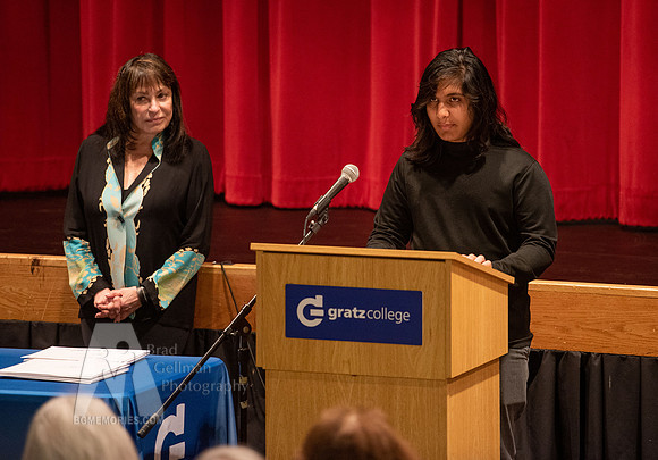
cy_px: 191
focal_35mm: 223
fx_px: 4134
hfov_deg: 9.1
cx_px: 358
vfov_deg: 6.4
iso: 2500
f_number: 2.8
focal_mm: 185
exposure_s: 1/80
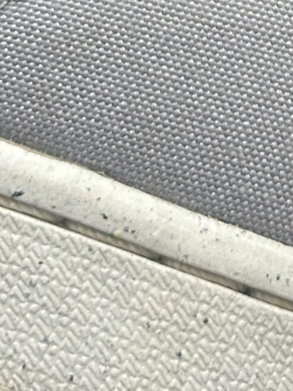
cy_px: -331
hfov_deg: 7.9
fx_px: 2123
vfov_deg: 9.9
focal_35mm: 188
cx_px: 228
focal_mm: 6.86
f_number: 1.78
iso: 200
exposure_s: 1/33
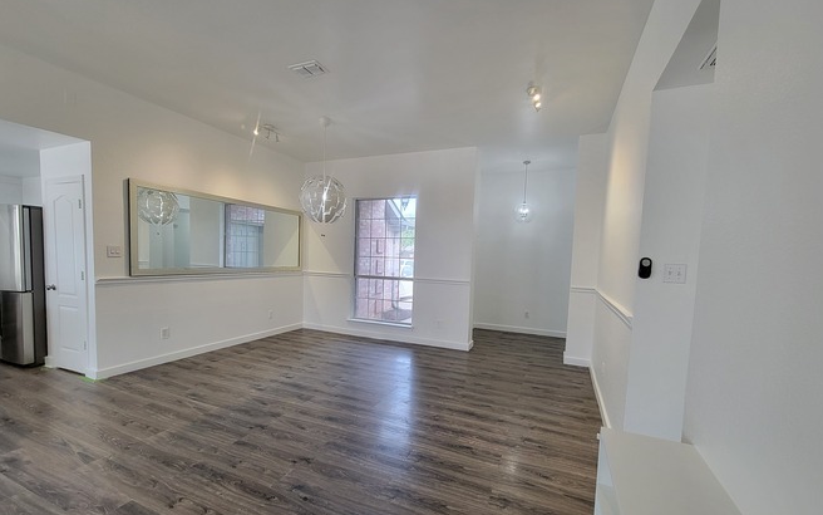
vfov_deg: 78.5
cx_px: 416
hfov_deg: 105.3
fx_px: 314
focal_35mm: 14
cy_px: 276
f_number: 2.2
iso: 160
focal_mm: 2.2
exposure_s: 1/60
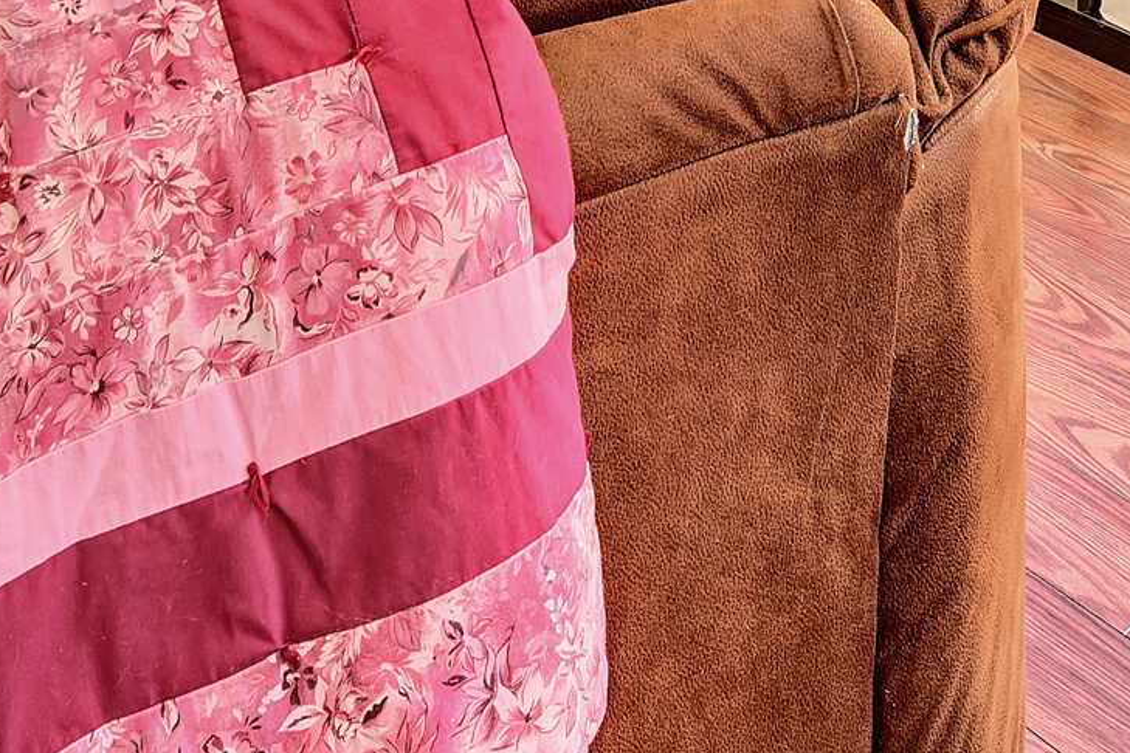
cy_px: -734
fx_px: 1852
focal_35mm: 59
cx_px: 770
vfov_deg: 17.1
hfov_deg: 33.6
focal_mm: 14
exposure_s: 1/4
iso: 100
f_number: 9
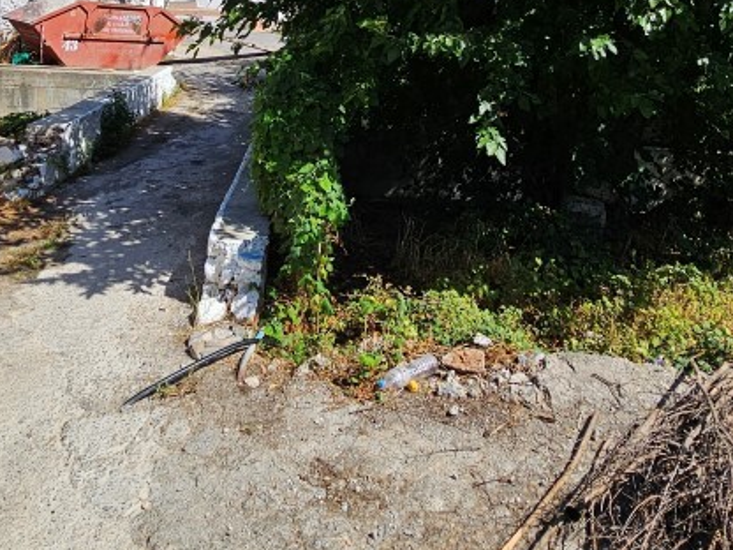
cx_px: 384
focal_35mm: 32
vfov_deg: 38.2
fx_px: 678
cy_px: -25
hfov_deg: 56.8
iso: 50
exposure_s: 1/2456
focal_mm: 2.2
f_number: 2.2
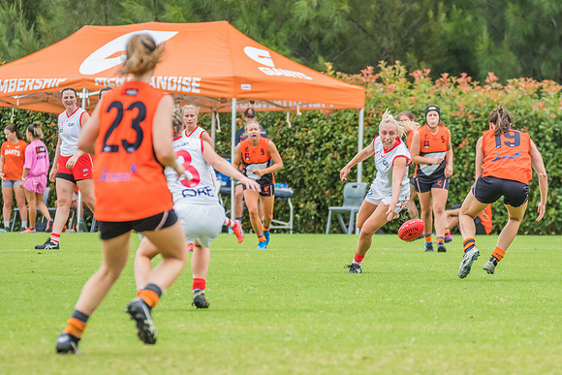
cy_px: 241
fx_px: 6268
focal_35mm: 401
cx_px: 399
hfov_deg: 5.1
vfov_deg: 3.4
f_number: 7.1
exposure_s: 1/1600
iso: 1000
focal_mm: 260
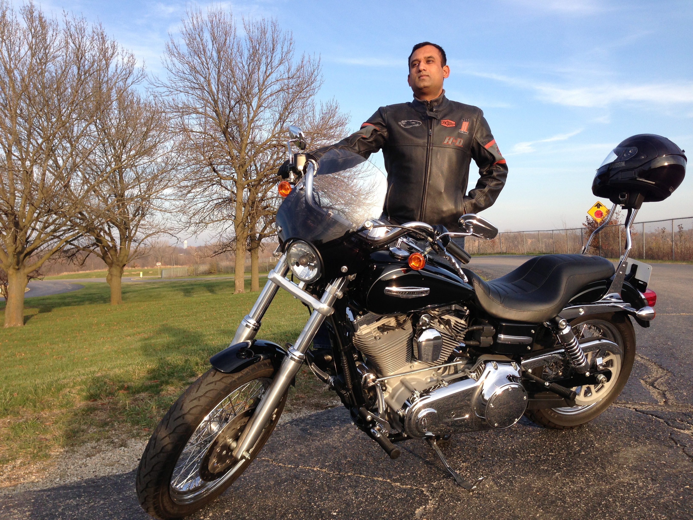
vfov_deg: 42.9
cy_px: 260
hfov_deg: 55.4
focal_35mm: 33
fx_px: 661
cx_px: 346
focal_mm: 4.13
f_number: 2.4
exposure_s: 1/452
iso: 50
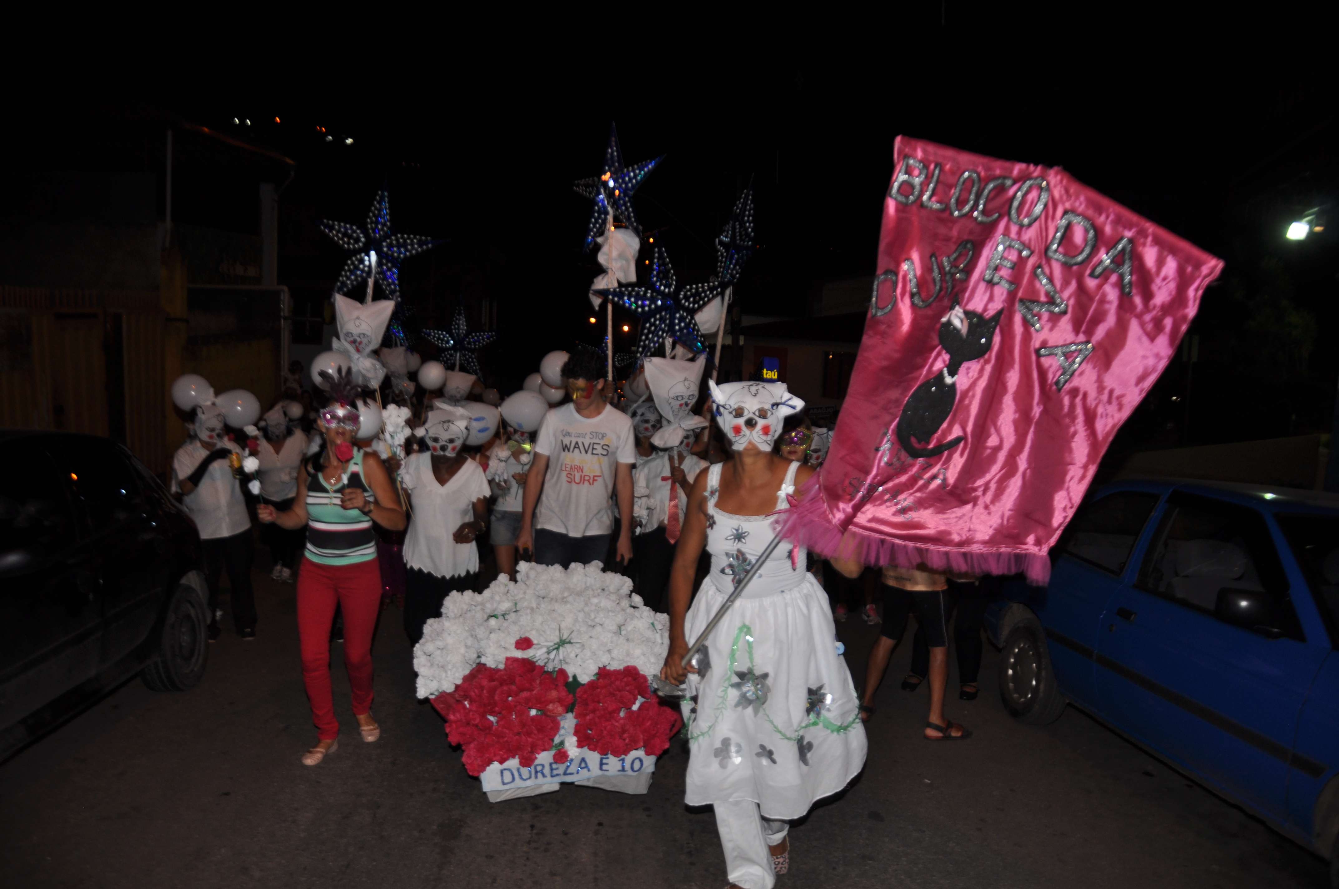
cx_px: 670
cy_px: 444
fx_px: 1003
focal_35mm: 27
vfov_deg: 47.8
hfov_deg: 67.4
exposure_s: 1/60
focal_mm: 18
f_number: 3.5
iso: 200
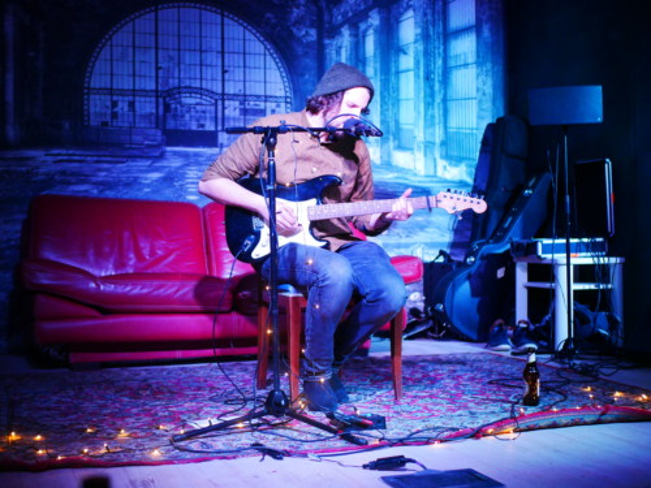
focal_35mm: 50
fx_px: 940
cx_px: 326
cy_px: 244
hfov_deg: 38.2
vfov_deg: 29.1
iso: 1600
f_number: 1.7
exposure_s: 1/320
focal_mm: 25
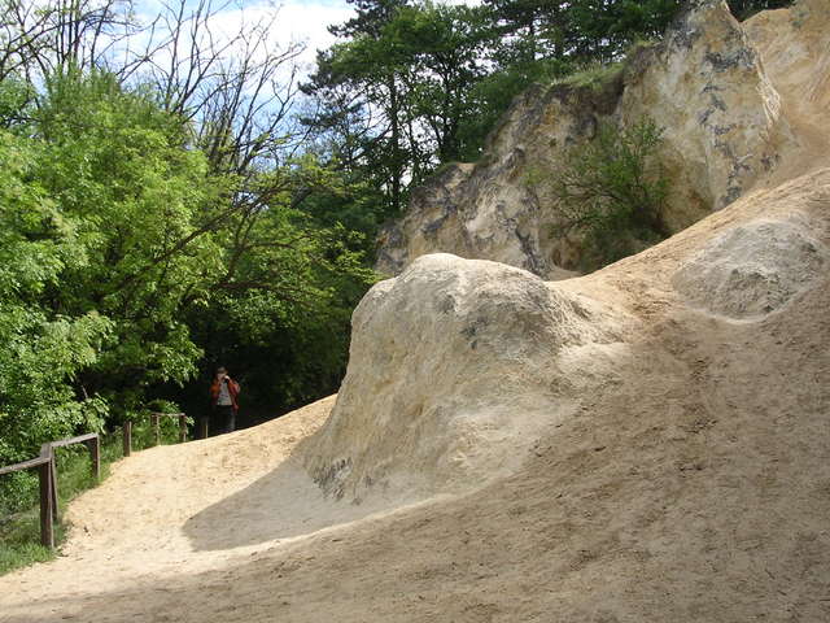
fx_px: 911
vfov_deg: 37.7
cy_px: 312
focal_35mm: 38
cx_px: 415
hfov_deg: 49.0
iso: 100
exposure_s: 1/155
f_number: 5.6
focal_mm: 5.8
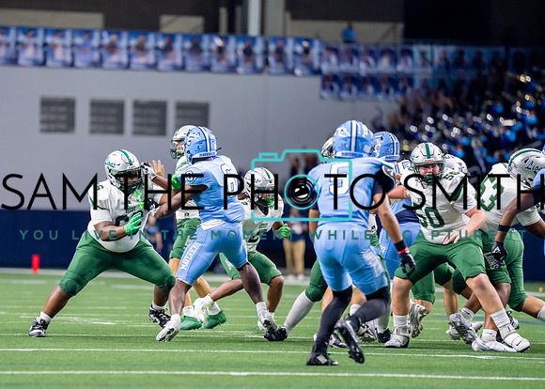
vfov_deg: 5.5
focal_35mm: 261
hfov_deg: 7.7
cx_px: 183
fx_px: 4038
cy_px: 200
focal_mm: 200
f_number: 2.8
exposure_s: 1/1000
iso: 2000
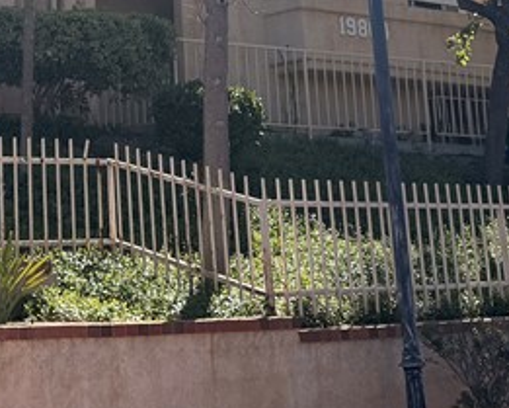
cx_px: 37
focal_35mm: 92
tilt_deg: +18.2
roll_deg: +0.6
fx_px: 1386
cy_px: -96
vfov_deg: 16.0
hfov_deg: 20.3
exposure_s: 1/4975
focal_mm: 6.76
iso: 80
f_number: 1.78
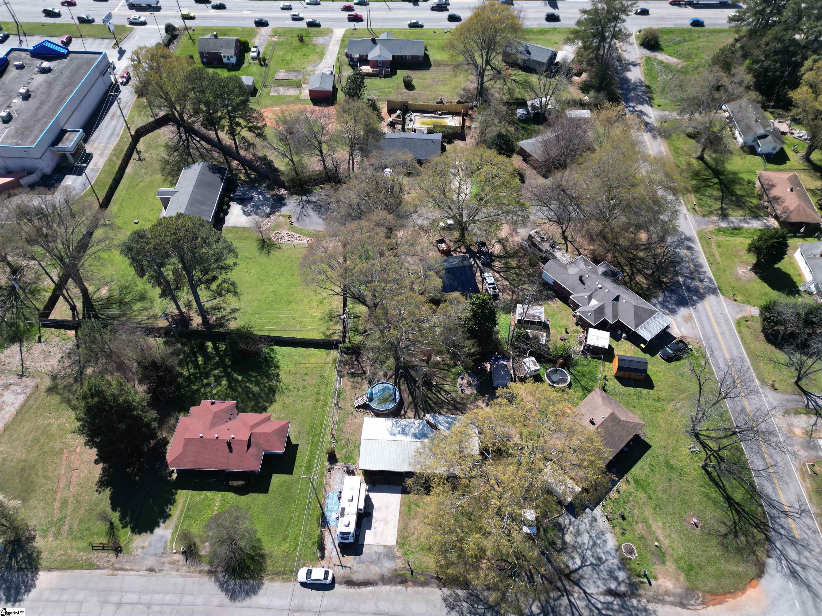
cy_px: 308
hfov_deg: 71.6
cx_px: 411
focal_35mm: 24
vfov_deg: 56.8
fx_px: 570
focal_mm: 6.72
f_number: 1.7
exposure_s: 1/50
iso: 110
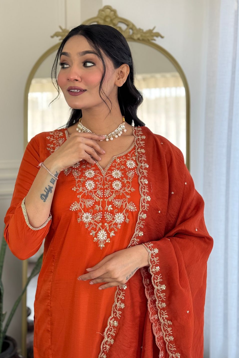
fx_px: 498
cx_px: 107
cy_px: 179
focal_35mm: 50
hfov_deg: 27.0
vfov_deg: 39.6
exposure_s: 1/114
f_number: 1.78
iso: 160
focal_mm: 6.76
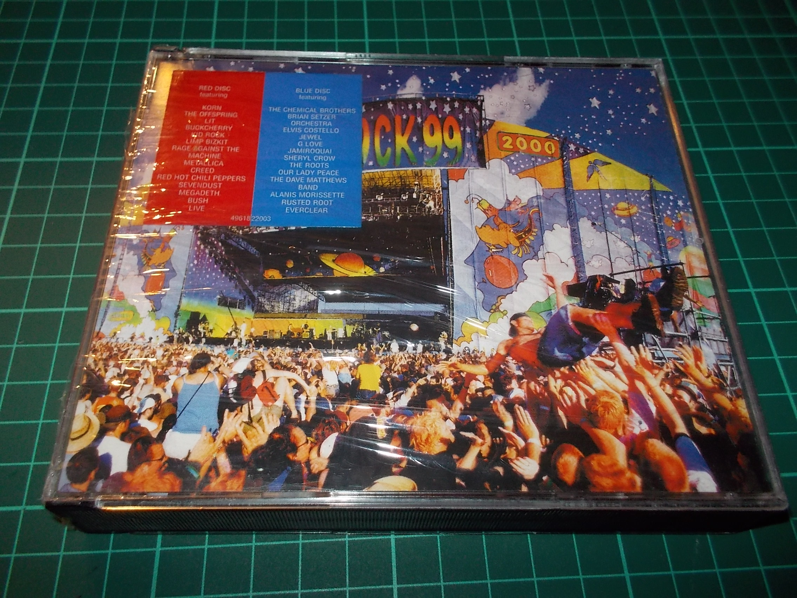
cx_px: 398
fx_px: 668
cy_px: 299
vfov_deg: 48.2
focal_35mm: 29
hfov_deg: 61.7
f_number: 3.3
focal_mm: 4.1
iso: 200
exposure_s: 1/30
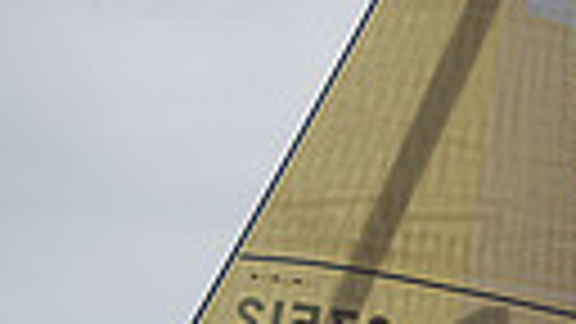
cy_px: 573
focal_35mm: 185
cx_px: 1335
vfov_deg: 6.4
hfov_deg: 10.3
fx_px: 2826
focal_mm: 35
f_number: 4.5
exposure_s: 1/3200
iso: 400
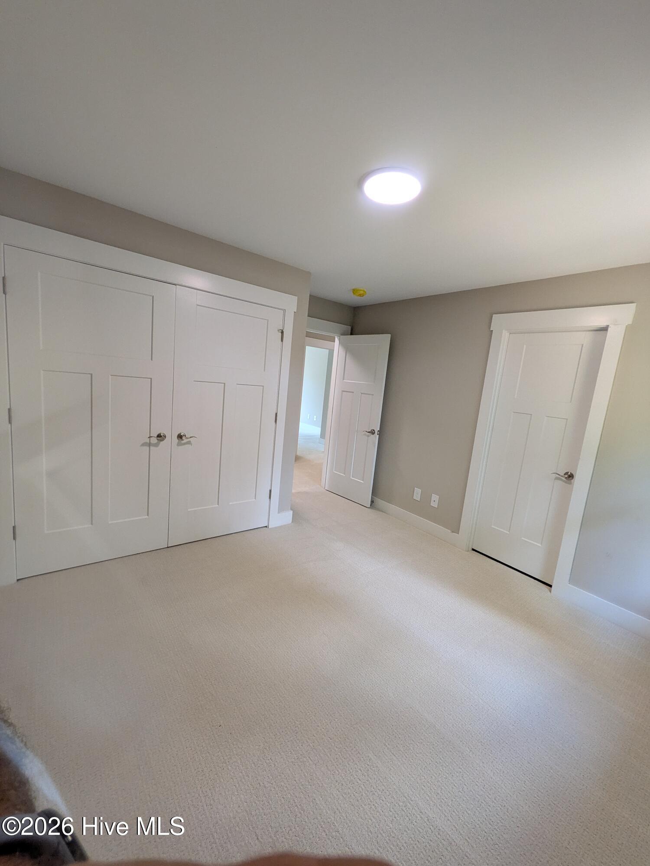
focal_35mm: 14
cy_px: 433
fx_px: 351
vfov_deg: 102.1
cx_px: 325
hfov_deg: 85.7
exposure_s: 1/51.7
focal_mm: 1.85
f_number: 2.2
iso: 47
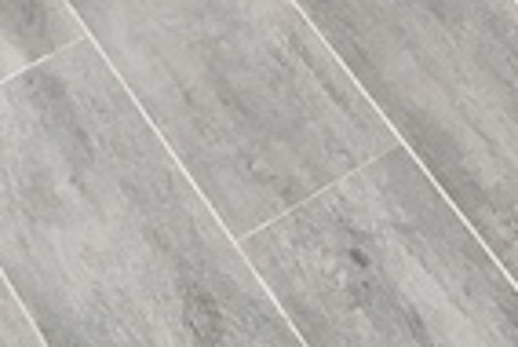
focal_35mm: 136
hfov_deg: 15.1
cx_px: 237
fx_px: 1959
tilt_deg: -48.6
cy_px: -329
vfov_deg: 9.5
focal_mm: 4.15
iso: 50
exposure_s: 1/30
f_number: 2.2
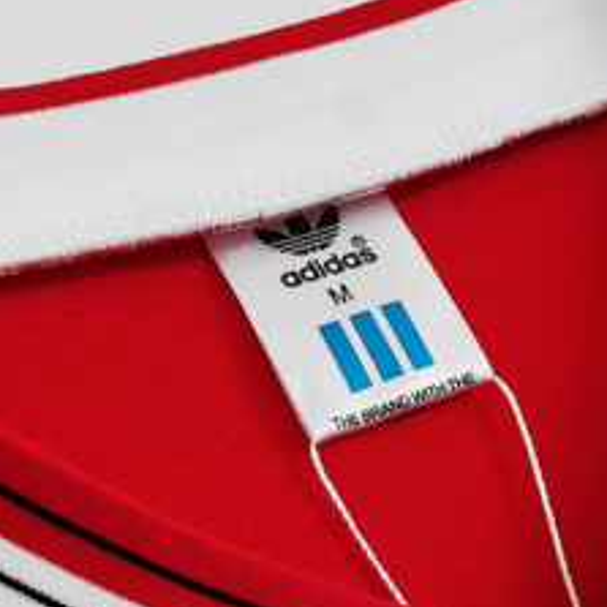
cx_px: 248
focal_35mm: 107
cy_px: 324
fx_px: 2123
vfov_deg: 16.3
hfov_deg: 16.3
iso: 64
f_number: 1.8
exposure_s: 1/100
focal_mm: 5.58
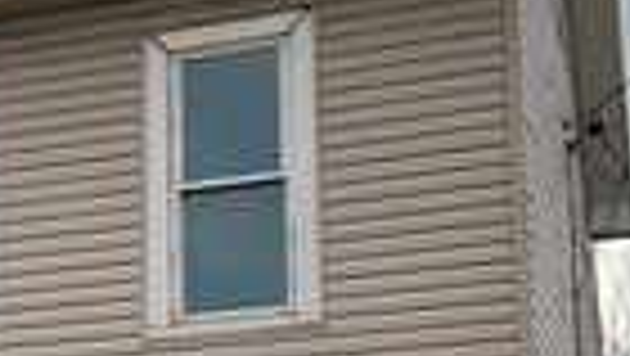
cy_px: 448
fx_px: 1689
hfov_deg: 20.9
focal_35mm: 101
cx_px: 140
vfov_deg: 11.7
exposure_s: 1/2353
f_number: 1.5
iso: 50
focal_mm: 5.7
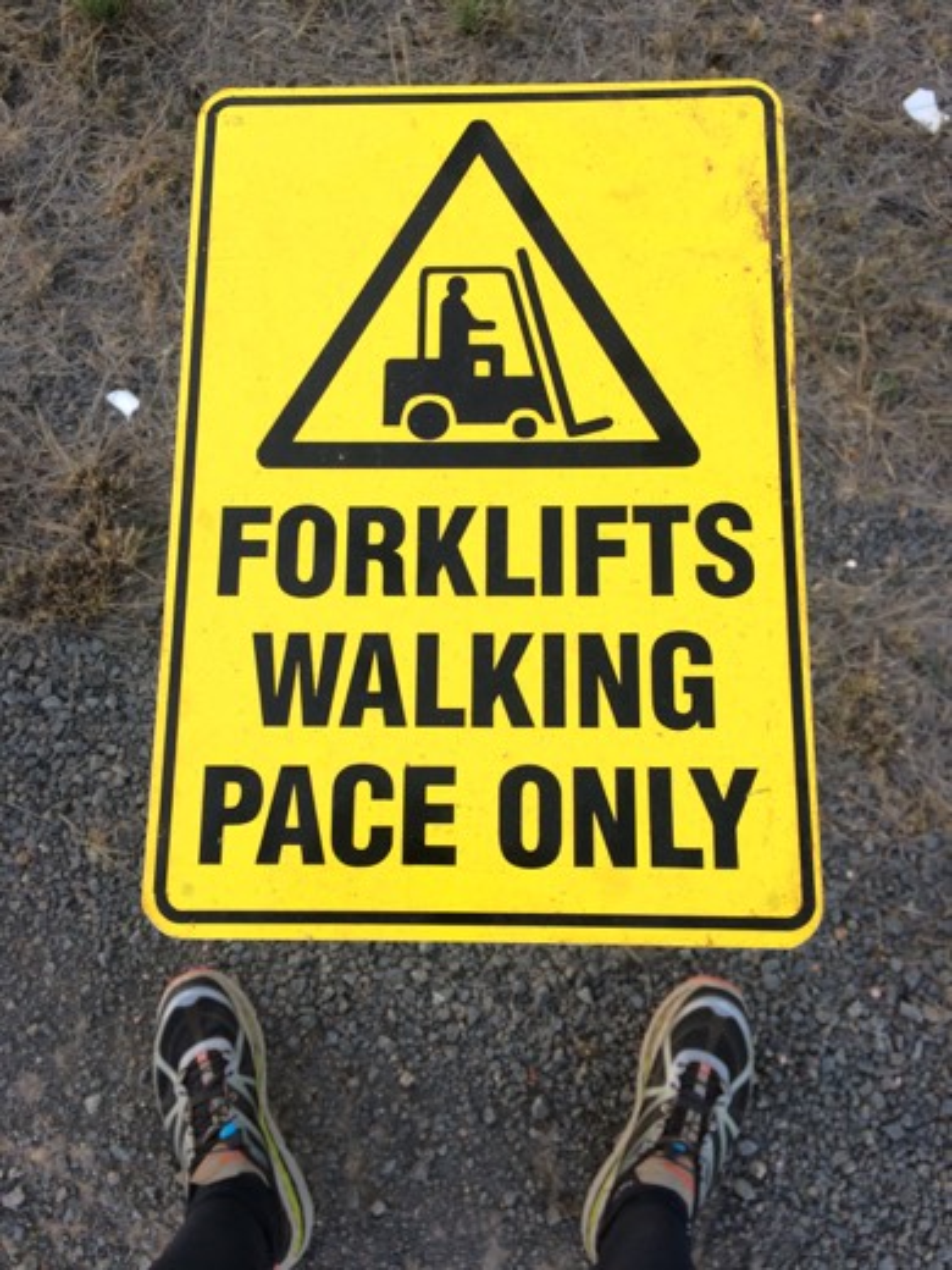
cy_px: 635
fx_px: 1063
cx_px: 476
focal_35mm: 29
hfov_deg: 48.2
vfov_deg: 61.7
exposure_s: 1/60
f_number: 2.2
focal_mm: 4.15
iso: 40
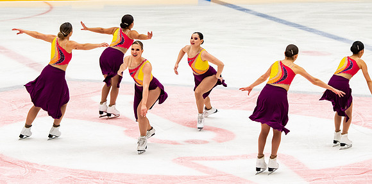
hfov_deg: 11.0
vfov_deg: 5.5
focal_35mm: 201
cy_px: 83
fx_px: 1924
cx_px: 170
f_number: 4
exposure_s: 1/500
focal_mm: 112
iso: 900
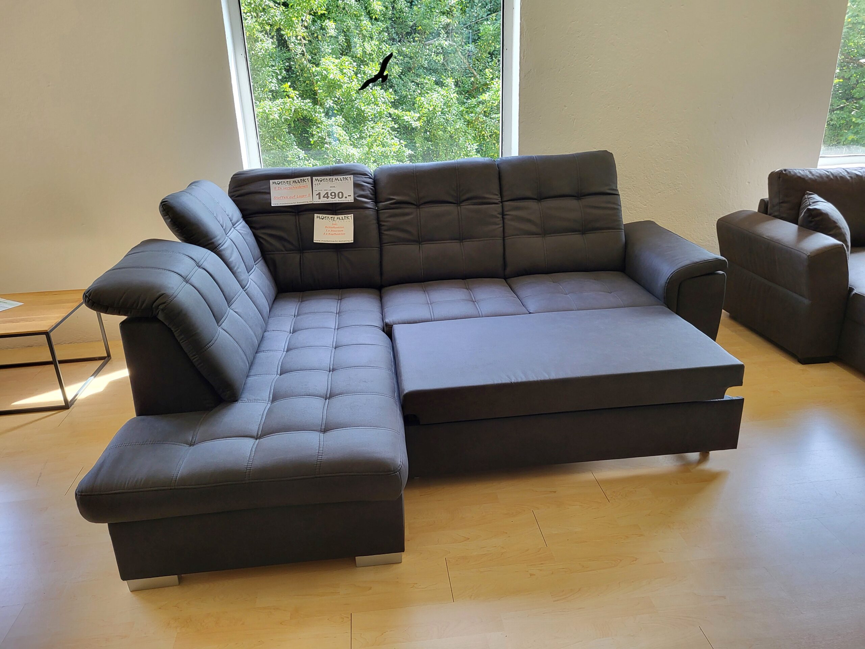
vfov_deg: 53.1
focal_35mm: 26
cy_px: 324
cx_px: 432
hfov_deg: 67.3
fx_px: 650
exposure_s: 1/120
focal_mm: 5.4
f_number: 1.8
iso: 100
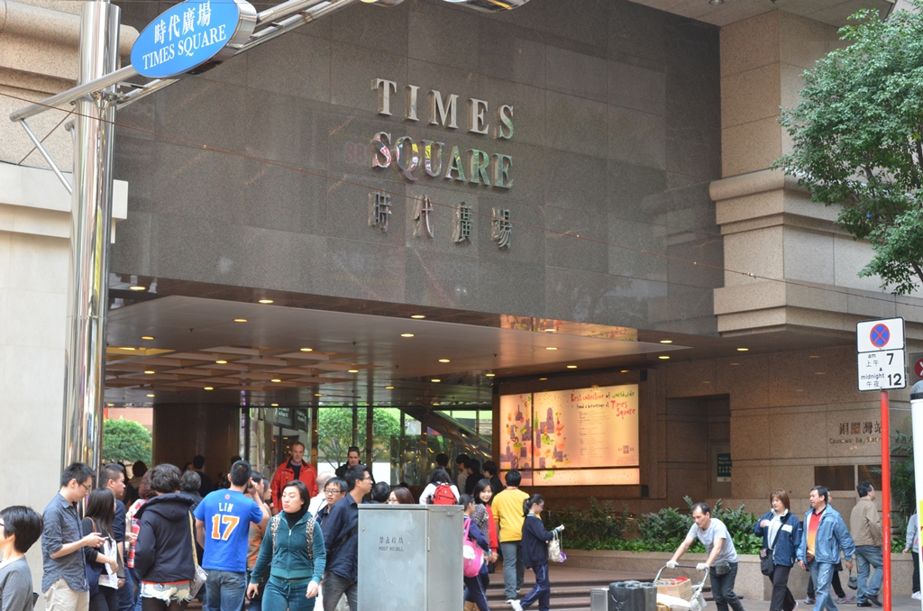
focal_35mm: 57
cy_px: 306
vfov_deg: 23.7
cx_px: 462
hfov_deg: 35.1
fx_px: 1458
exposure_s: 1/80
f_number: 4.5
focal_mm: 38
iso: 400
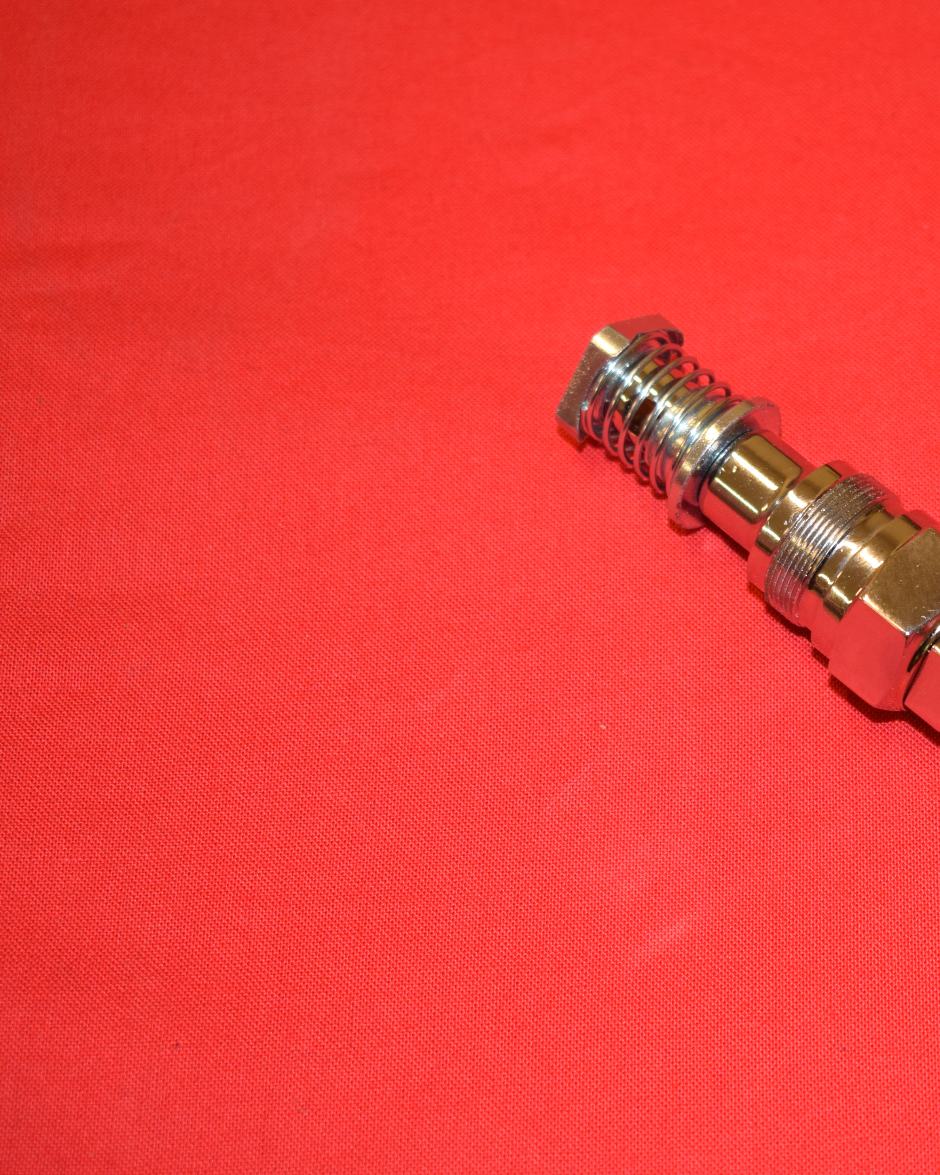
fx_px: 2817
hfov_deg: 18.6
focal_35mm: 81
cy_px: 589
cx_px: 853
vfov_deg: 23.6
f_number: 5
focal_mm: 38
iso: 500
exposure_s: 1/60
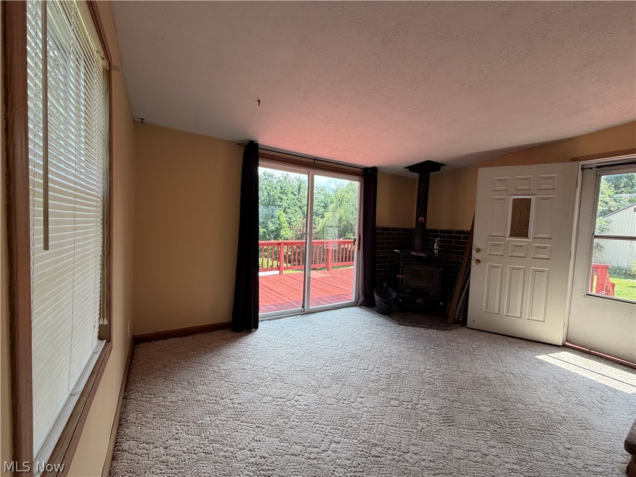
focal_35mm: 14
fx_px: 257
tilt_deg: -2.7
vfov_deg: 85.7
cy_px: 238
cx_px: 318
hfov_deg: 102.1
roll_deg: -1.9
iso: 50
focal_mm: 2.22
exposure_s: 1/157
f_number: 2.2
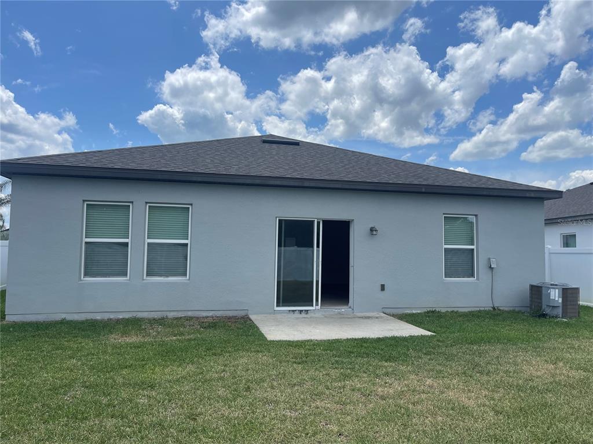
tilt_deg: +2.7
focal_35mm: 25
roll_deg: -1.3
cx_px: 296
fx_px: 428
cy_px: 222
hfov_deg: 69.4
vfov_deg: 54.9
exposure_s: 1/4902
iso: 32
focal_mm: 5.1
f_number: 1.6
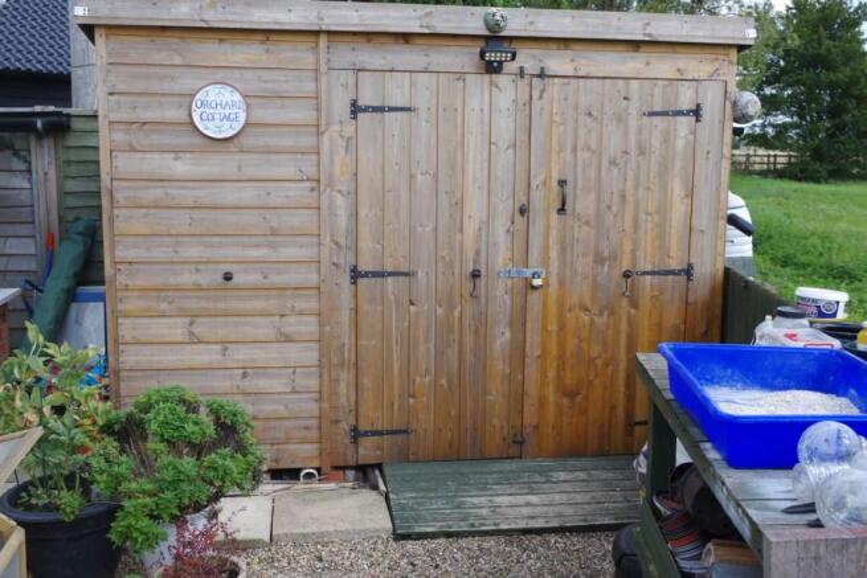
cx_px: 434
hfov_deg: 49.5
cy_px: 289
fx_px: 939
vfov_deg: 34.2
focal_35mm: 39
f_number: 6.3
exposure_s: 1/125
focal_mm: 26.25
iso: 100
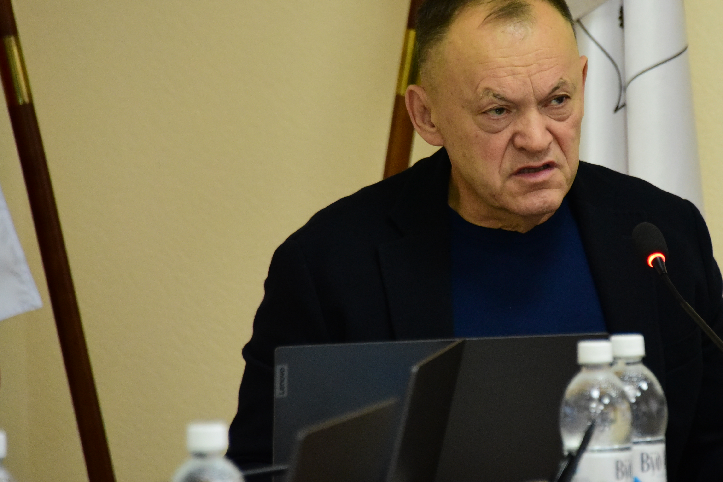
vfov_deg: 3.7
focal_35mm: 374
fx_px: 7511
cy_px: 154
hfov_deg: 5.5
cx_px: 493
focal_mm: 250
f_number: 5.6
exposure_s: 1/200
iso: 6400
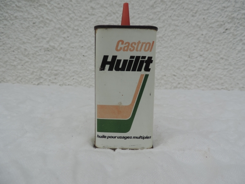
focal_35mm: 24
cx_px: 122
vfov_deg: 56.8
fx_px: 170
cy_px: 92
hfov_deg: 71.6
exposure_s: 1/640
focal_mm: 4.3
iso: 80
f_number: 3
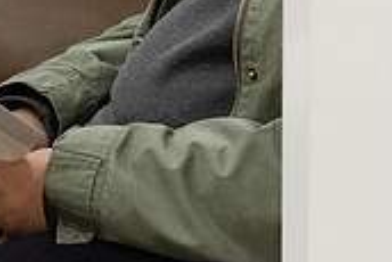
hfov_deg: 8.1
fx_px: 2757
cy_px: -117
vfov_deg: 5.4
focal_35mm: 253
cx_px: 378
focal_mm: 75
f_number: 2.8
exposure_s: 1/200
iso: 10000
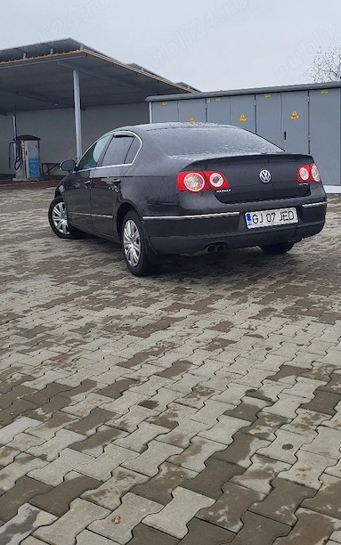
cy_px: 196
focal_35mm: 36
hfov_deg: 35.0
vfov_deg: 53.2
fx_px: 535
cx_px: 226
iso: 40
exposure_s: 1/145
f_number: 1.8
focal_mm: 5.4
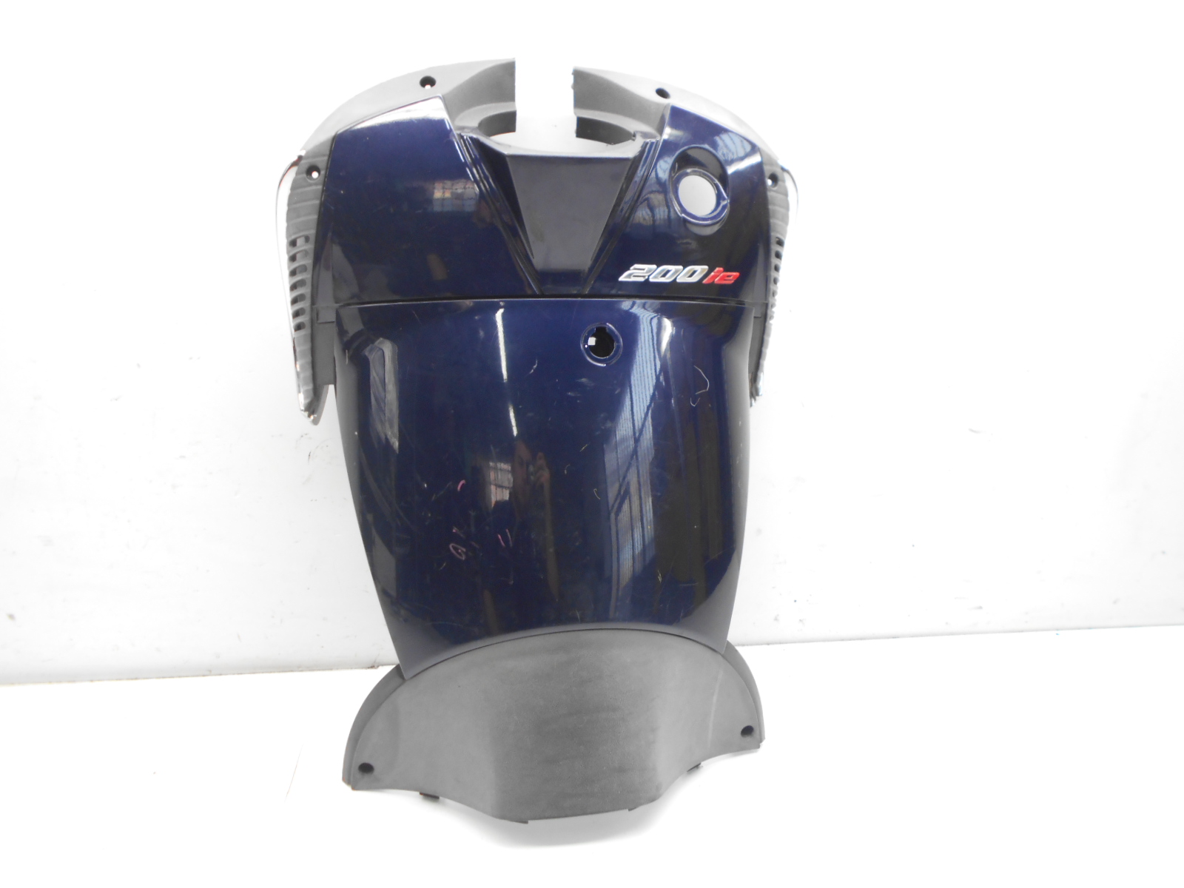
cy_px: 444
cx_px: 592
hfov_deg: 67.3
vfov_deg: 53.1
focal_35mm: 26
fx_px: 889
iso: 140
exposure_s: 1/30
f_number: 3.2
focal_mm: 4.6
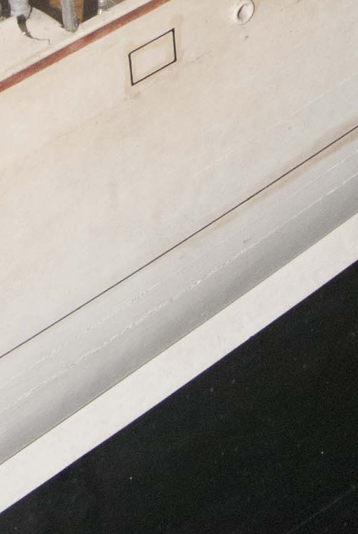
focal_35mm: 191
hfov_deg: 7.2
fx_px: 2840
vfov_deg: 10.0
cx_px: 340
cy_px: -524
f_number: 13
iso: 400
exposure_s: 1/60
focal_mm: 28
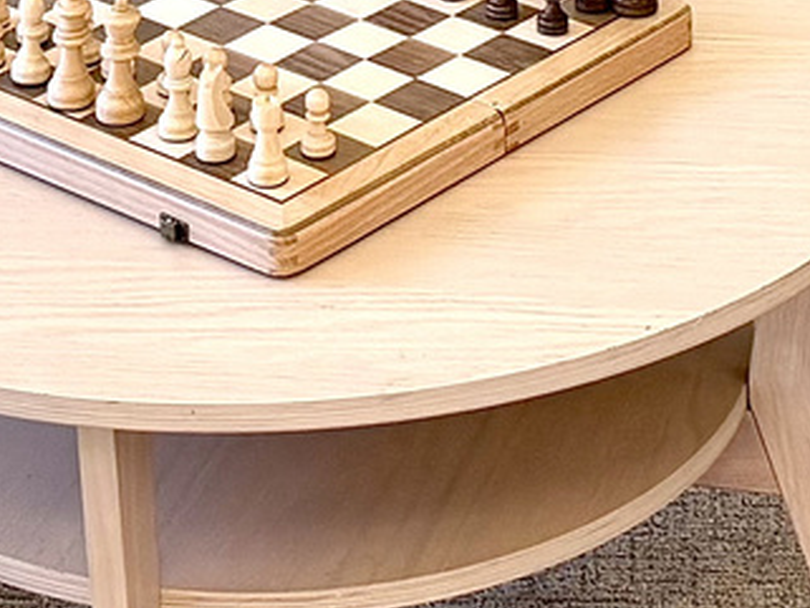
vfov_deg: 8.2
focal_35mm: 153
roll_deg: +0.5
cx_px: 495
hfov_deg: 12.9
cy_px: -1231
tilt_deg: -4.6
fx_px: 3581
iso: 100
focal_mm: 6.76
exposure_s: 1/120
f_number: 1.78
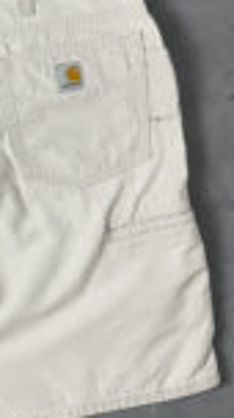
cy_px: 146
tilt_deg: -87.5
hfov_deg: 16.6
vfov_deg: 30.4
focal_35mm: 69
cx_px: -58
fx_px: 765
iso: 125
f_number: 1.78
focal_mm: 6.76
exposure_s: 1/120
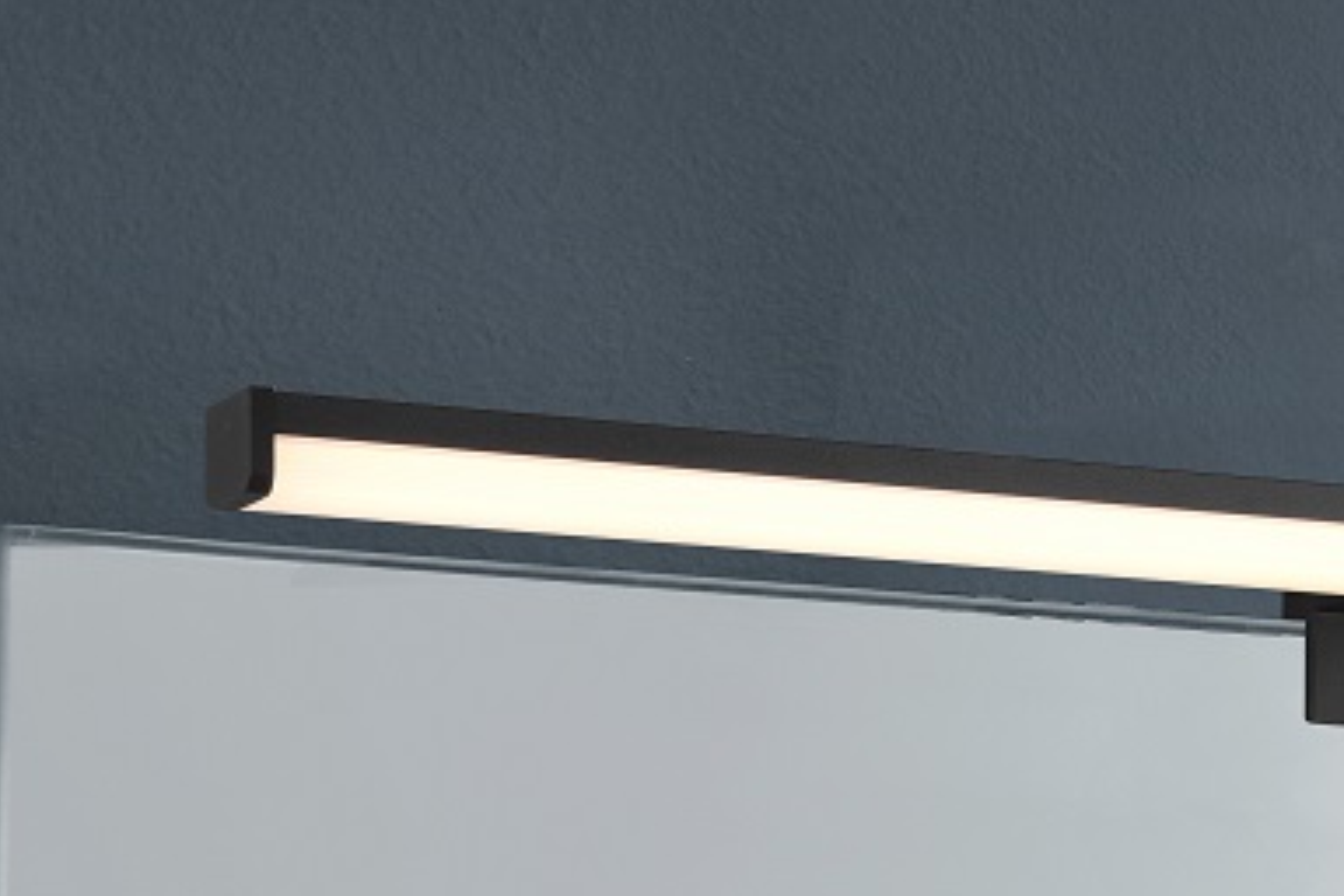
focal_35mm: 153
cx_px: 1171
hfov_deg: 13.3
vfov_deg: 9.0
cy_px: 621
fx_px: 5712
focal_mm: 65
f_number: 18
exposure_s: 1/20
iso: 100
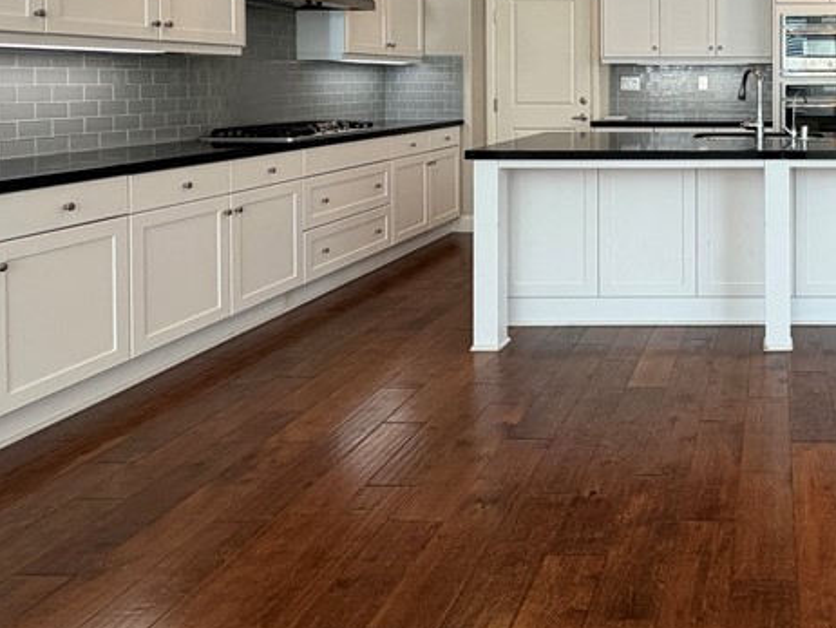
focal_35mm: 31
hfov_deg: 50.5
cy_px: 89
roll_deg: +0.3
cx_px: 778
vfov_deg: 42.5
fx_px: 749
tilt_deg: -0.4
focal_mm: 2.22
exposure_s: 1/120
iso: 125
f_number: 2.2
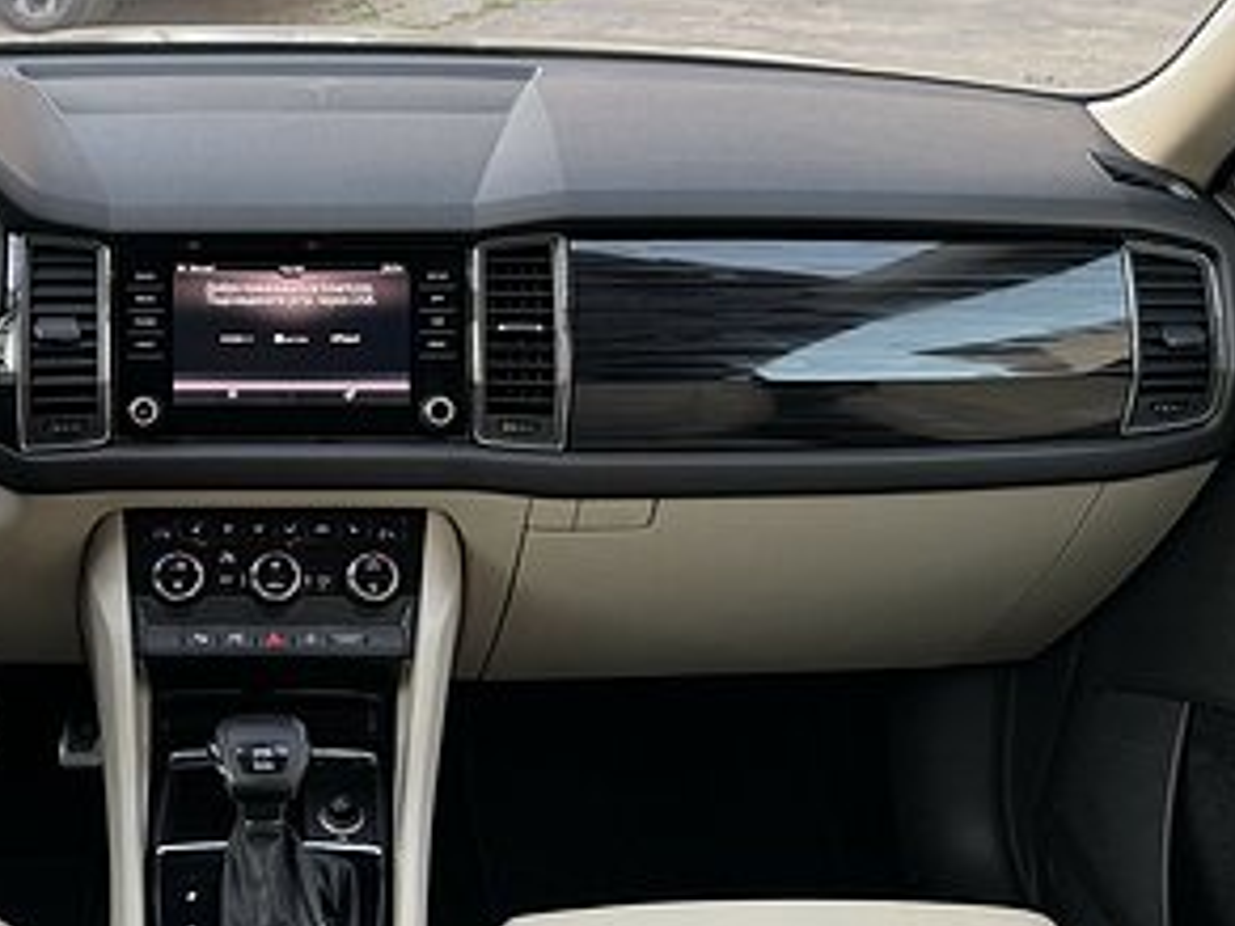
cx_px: 250
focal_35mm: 45
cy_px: 421
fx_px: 1605
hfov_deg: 40.4
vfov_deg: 32.2
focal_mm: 6.76
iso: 320
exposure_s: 1/60
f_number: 1.78
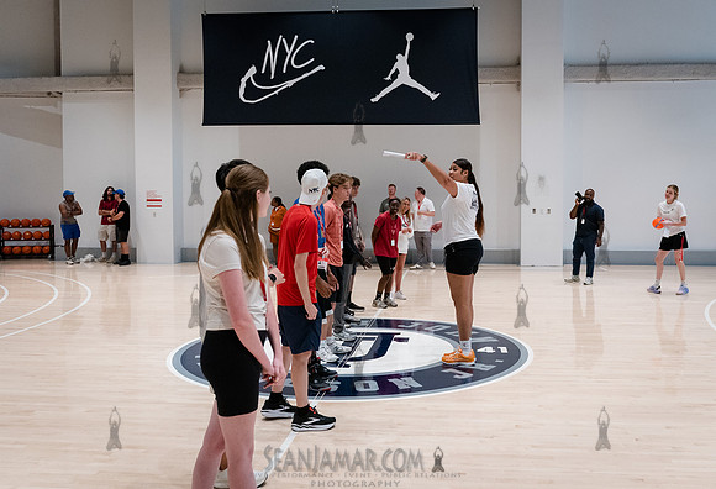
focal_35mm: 33
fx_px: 670
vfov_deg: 40.1
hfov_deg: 56.1
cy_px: 224
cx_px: 397
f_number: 3.5
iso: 5000
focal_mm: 29
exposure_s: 1/640
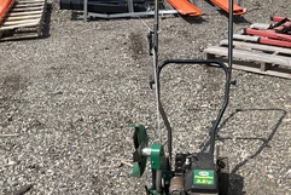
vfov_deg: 26.6
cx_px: 173
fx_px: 404
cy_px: 153
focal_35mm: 50
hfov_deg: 39.4
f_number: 1.8
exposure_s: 1/2427
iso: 25
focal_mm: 3
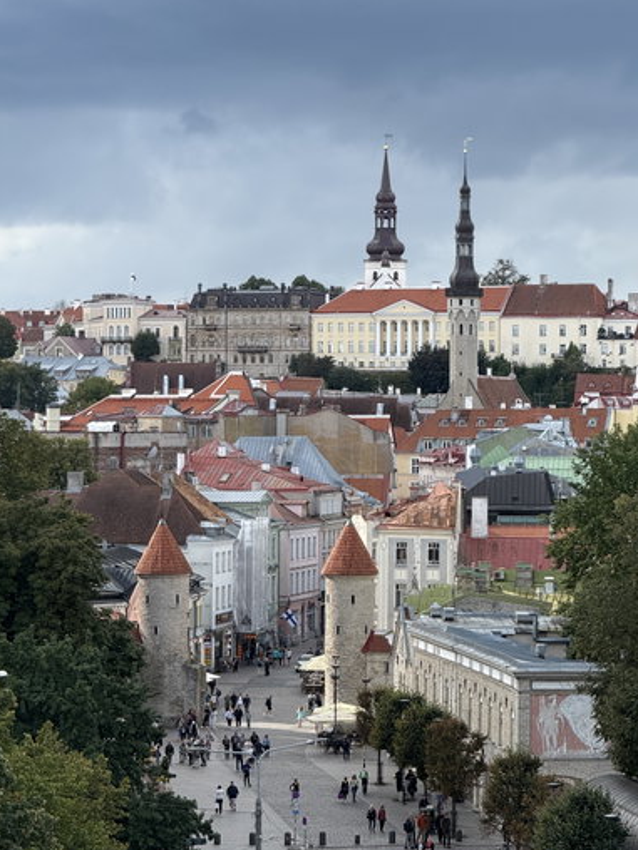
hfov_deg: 11.8
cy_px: 438
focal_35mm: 126
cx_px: 330
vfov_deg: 15.6
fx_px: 3096
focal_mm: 15.66
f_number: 2.8
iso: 64
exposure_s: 1/655
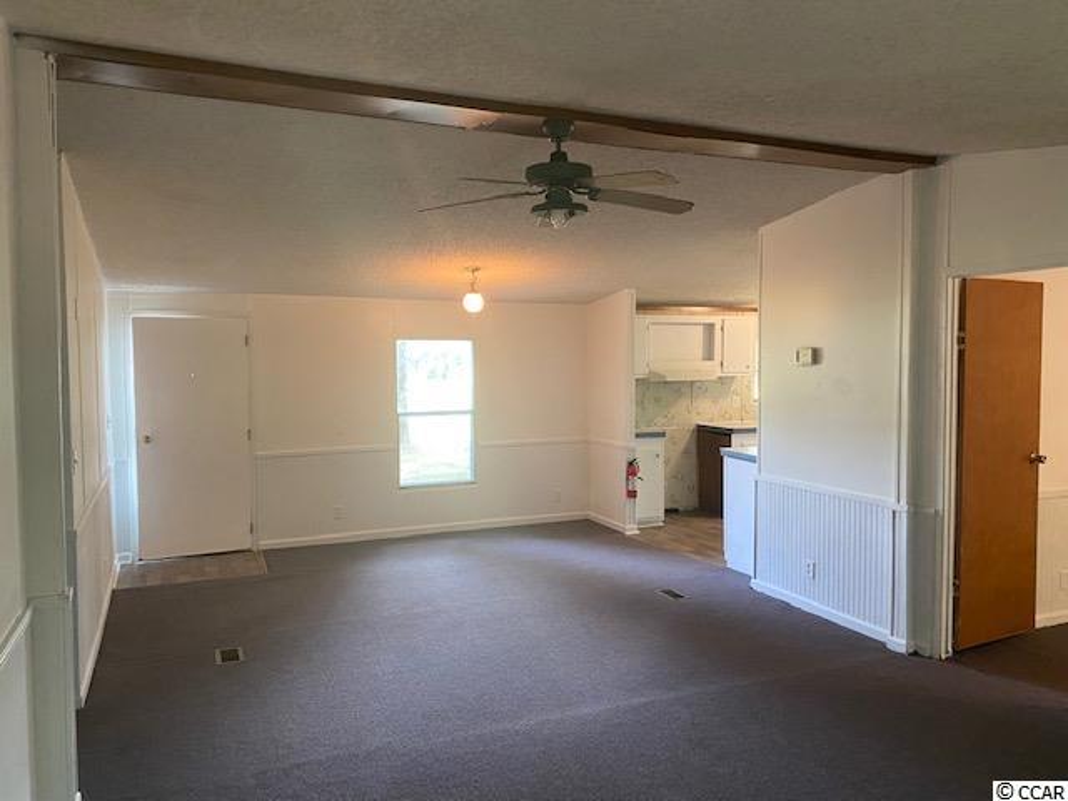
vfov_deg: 53.1
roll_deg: -0.6
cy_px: 400
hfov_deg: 67.3
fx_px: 802
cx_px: 534
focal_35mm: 26
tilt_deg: -3.2
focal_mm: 4.25
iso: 320
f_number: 1.8
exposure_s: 1/60
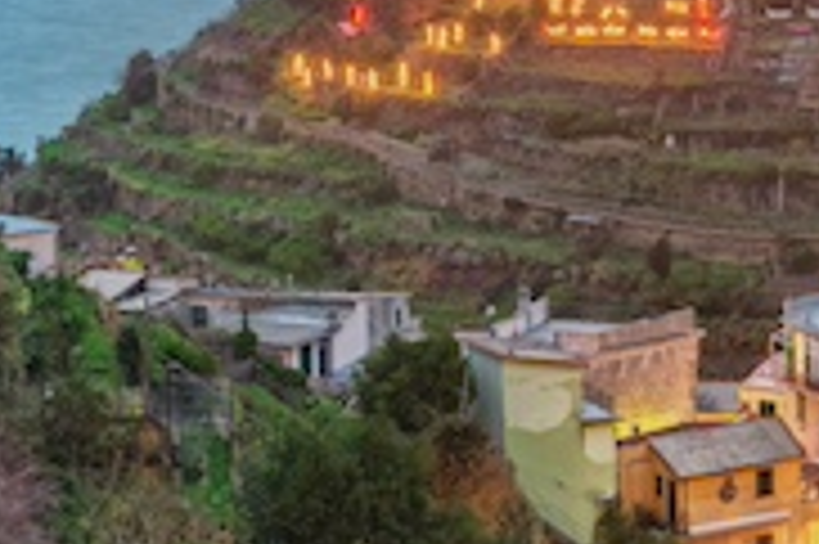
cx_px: 914
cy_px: 18
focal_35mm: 132
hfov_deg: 15.1
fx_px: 3000
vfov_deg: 10.3
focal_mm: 32
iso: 100
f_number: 8
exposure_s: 2
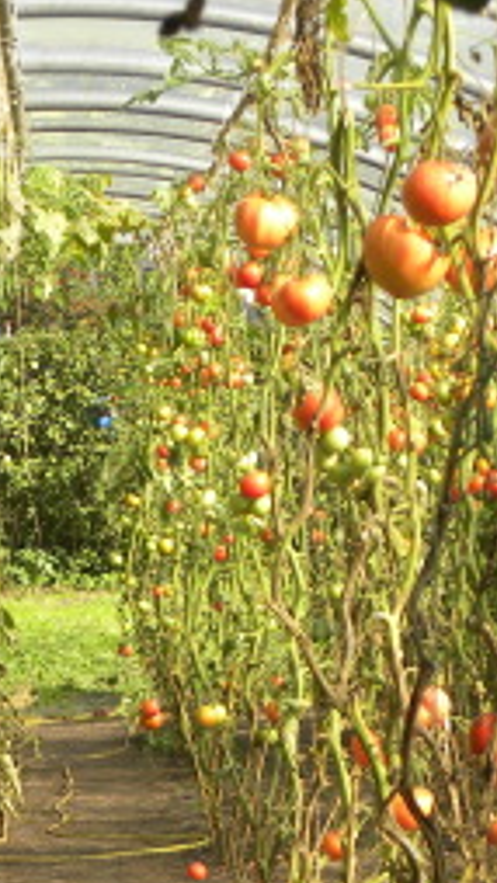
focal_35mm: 233
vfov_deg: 9.2
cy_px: 935
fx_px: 5455
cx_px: 56
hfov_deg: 5.2
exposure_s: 1/141
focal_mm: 15.1
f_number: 4.5
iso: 64
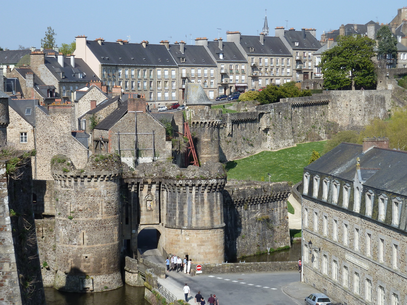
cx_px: 204
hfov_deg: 23.6
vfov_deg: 17.8
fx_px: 976
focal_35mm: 83
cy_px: 152
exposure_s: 1/400
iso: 80
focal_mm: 13.7
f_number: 4.5
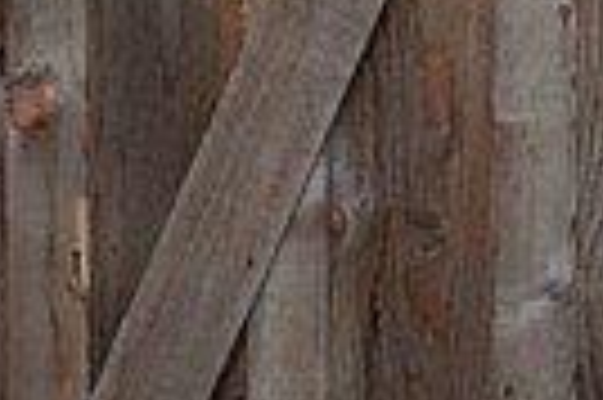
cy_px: -90
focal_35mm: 532
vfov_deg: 2.6
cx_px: 1473
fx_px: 8900
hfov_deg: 3.8
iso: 250
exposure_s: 1/200
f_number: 4
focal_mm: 99
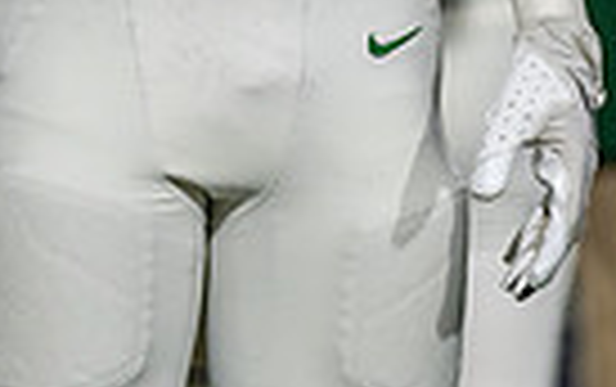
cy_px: -486
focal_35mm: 582
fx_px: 9783
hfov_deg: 3.6
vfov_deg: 2.3
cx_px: 103
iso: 1600
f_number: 2.8
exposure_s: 1/1000
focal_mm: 115
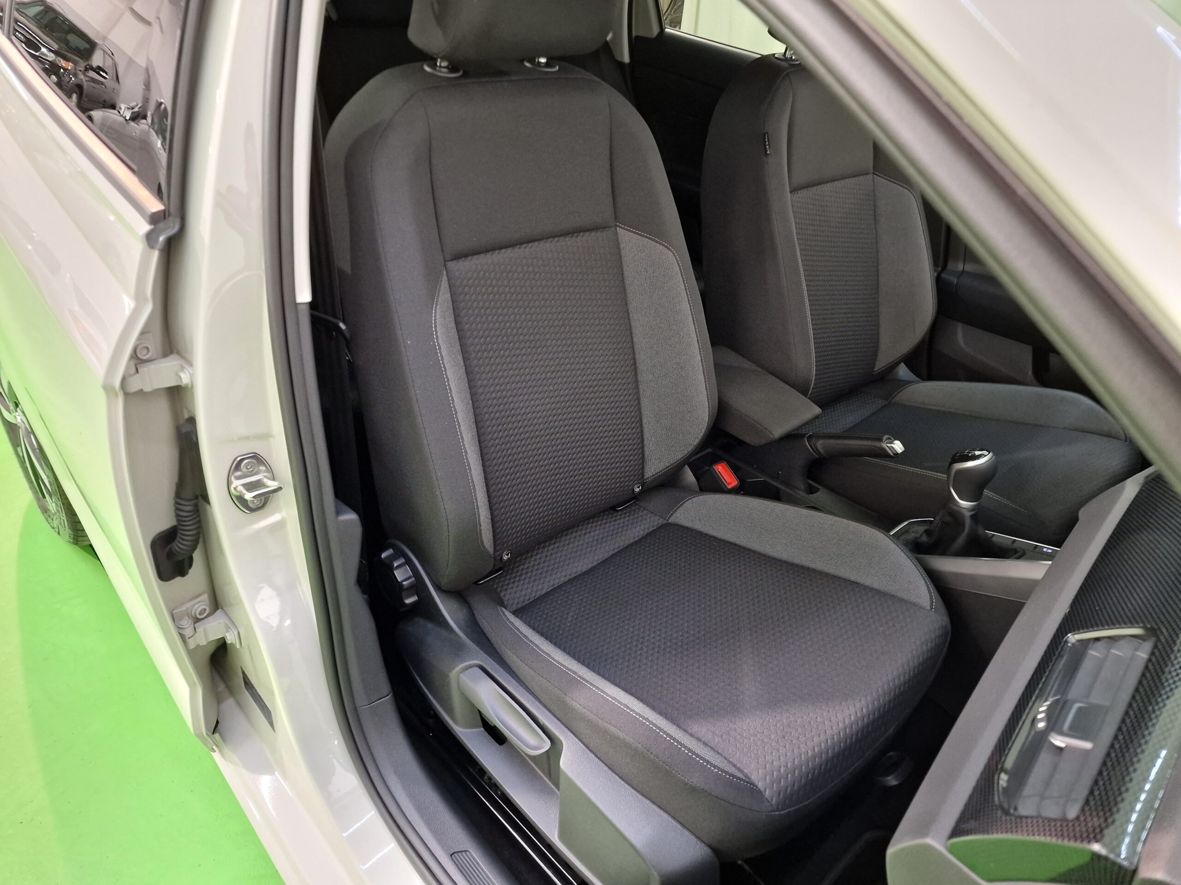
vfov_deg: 58.9
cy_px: 442
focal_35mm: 23
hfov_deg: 73.9
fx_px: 785
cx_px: 590
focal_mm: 6.4
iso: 500
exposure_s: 1/33
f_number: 1.8
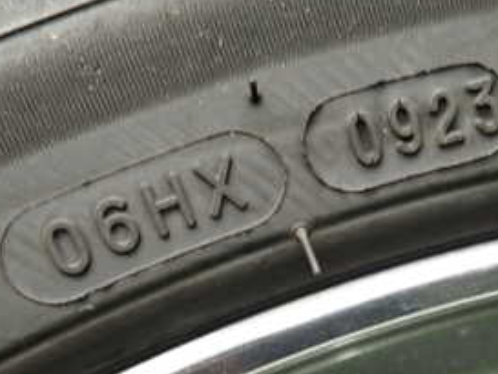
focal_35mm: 55
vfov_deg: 26.5
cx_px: 323
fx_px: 792
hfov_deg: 34.7
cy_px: 215
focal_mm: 4.5
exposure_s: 1/30
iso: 250
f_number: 2
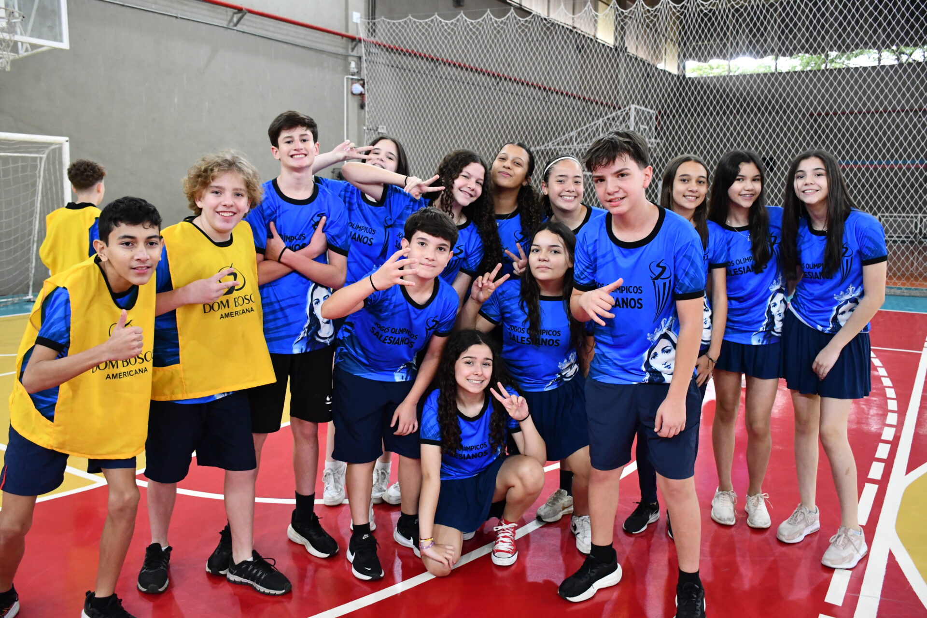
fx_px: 772
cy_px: 309
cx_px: 464
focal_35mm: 30
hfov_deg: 61.9
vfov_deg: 43.6
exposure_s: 1/125
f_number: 3.5
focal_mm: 20
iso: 2200
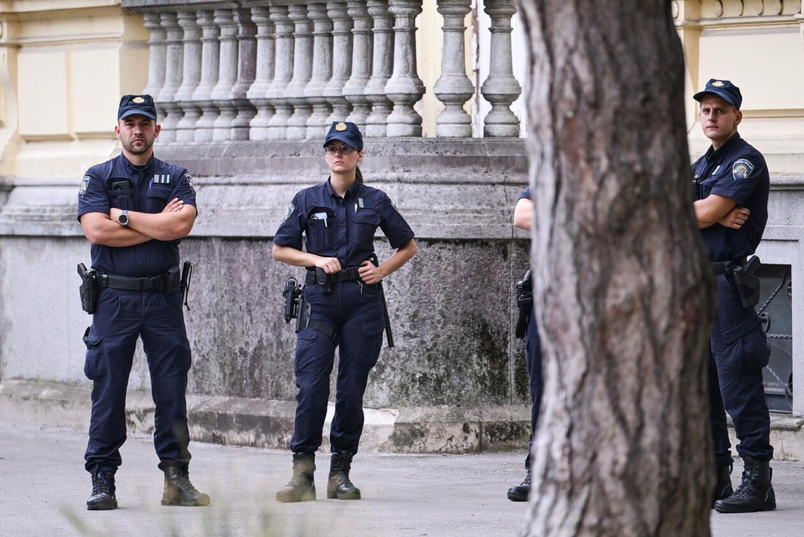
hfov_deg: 6.9
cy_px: 268
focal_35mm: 300
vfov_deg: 4.6
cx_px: 402
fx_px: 6702
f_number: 2.8
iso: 400
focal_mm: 200
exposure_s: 1/1000
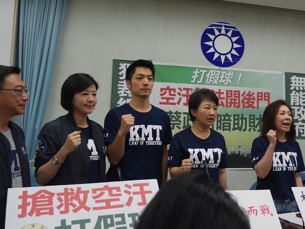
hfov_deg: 52.0
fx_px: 308
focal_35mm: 35
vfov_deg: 40.5
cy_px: 94
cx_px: 194
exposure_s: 1/125
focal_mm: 12
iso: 200
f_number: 2.8
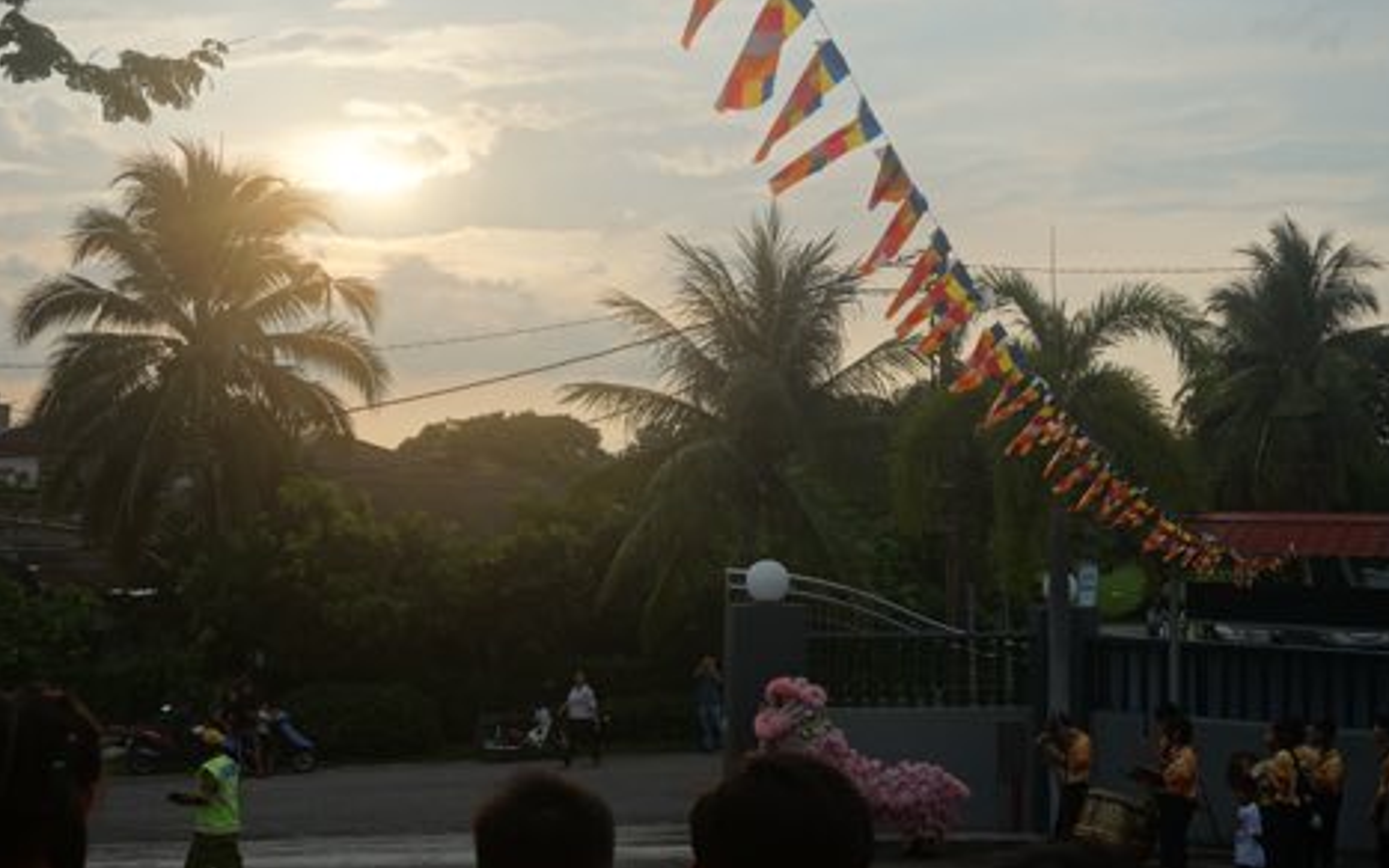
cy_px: 416
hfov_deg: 43.9
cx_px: 708
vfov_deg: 28.3
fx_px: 1723
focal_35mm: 46
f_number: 8
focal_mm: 29
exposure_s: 1/125
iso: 100
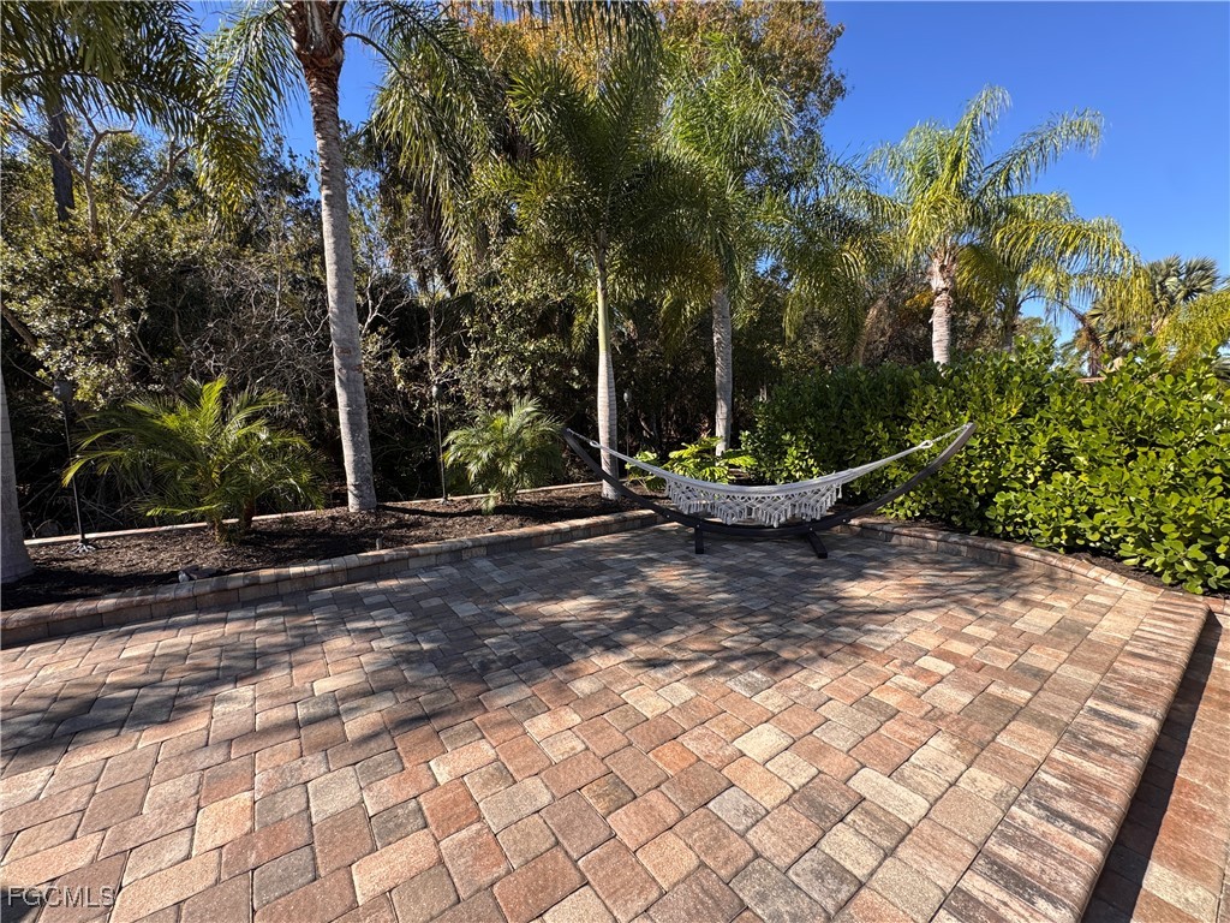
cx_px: 615
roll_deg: +0.2
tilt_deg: -7.6
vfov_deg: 85.7
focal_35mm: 14
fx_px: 497
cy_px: 462
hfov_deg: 102.1
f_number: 2.2
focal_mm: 2.22
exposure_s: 1/340
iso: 40
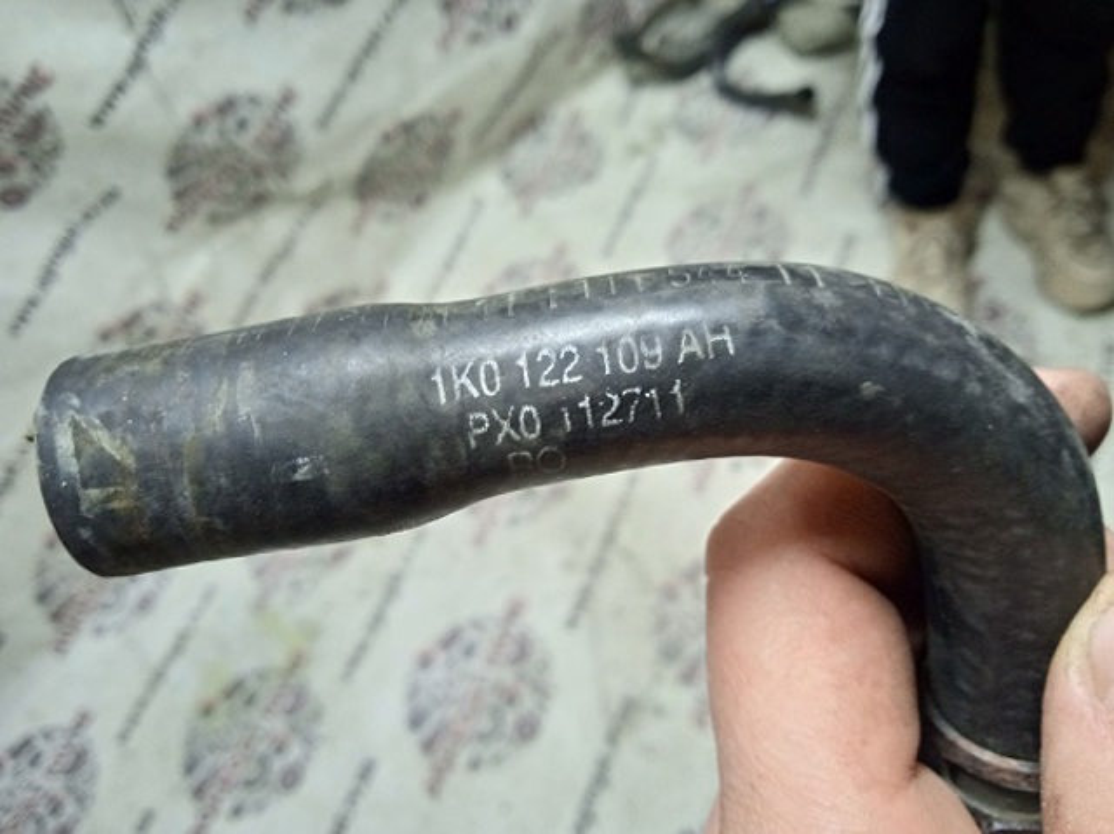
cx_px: 557
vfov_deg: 49.7
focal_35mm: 28
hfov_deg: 63.5
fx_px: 900
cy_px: 417
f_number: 2.2
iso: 631
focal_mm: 3.43
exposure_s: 1/25
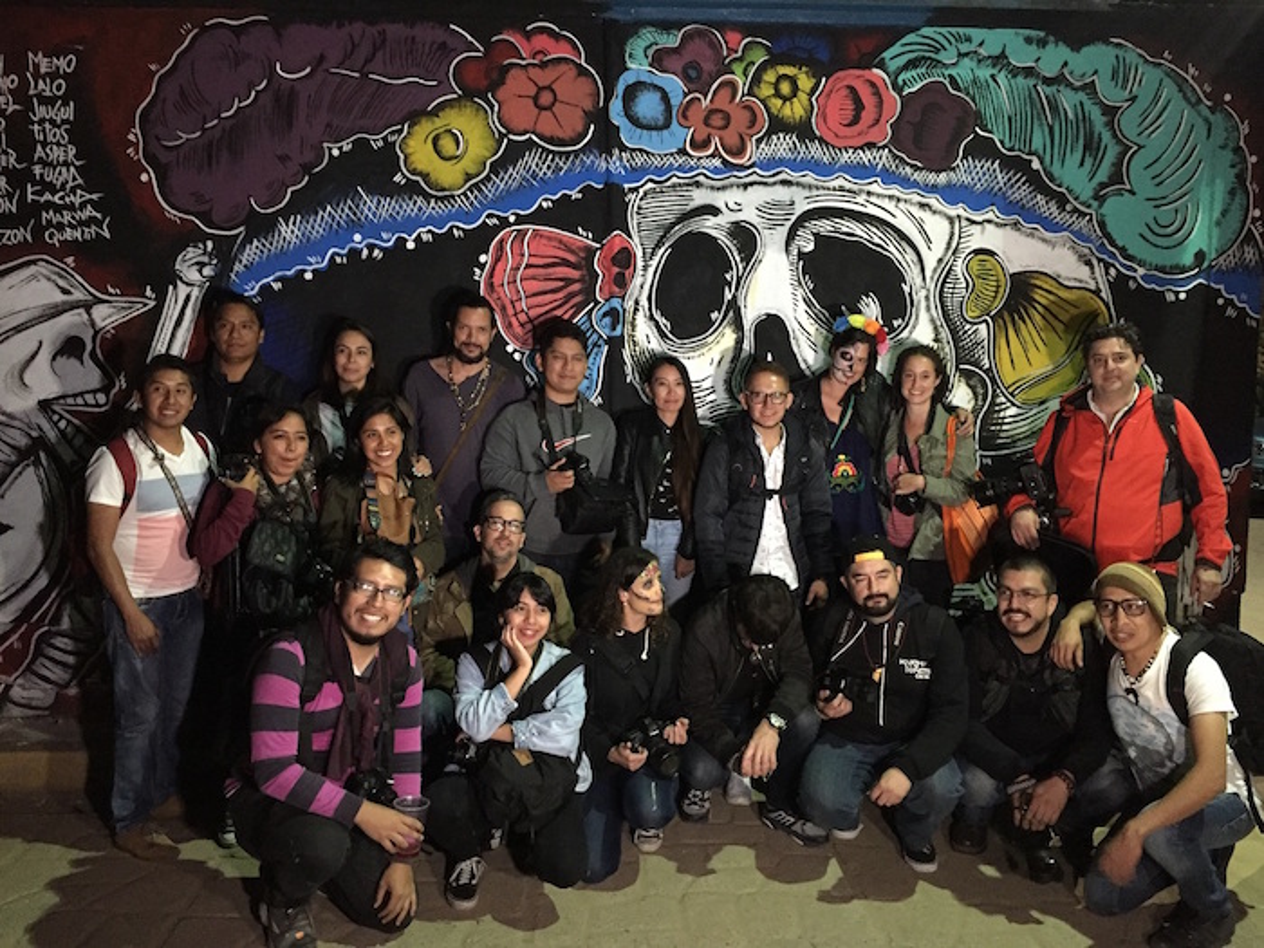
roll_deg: -1.1
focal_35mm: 29
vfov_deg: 48.2
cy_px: 474
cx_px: 632
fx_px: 1059
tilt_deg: -3.9
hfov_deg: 61.7
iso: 500
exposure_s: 1/15
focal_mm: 4.15
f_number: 2.2
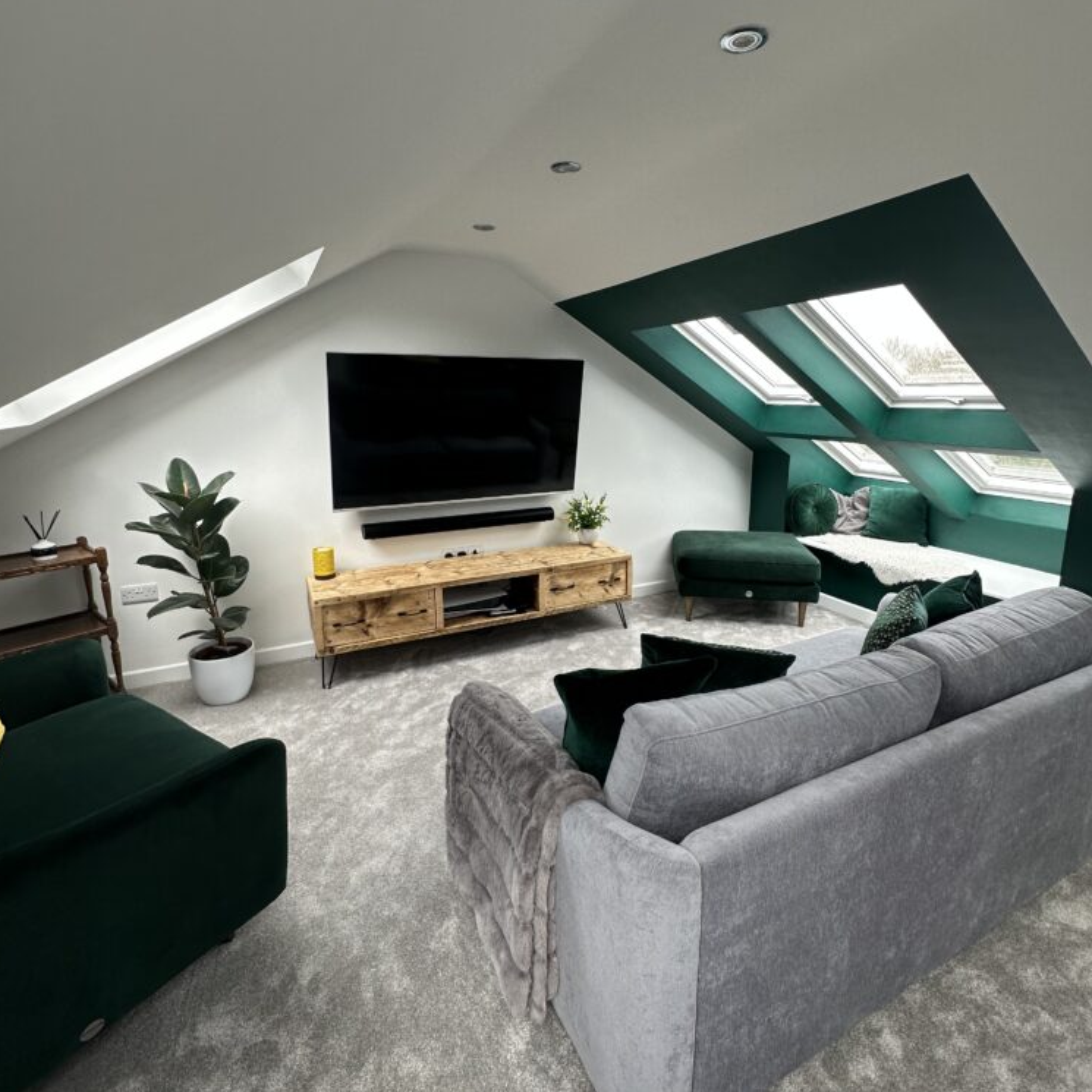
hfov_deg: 84.0
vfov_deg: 83.8
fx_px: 607
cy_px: 500
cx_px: 556
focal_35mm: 17
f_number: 2.2
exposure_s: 1/99
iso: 80
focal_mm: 2.22
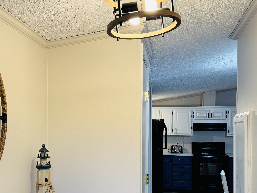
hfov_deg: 42.8
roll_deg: -0.3
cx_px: 104
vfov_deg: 32.5
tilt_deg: -1.2
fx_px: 327
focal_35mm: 44
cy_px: 134
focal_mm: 6.76
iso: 200
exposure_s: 1/120
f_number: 1.78
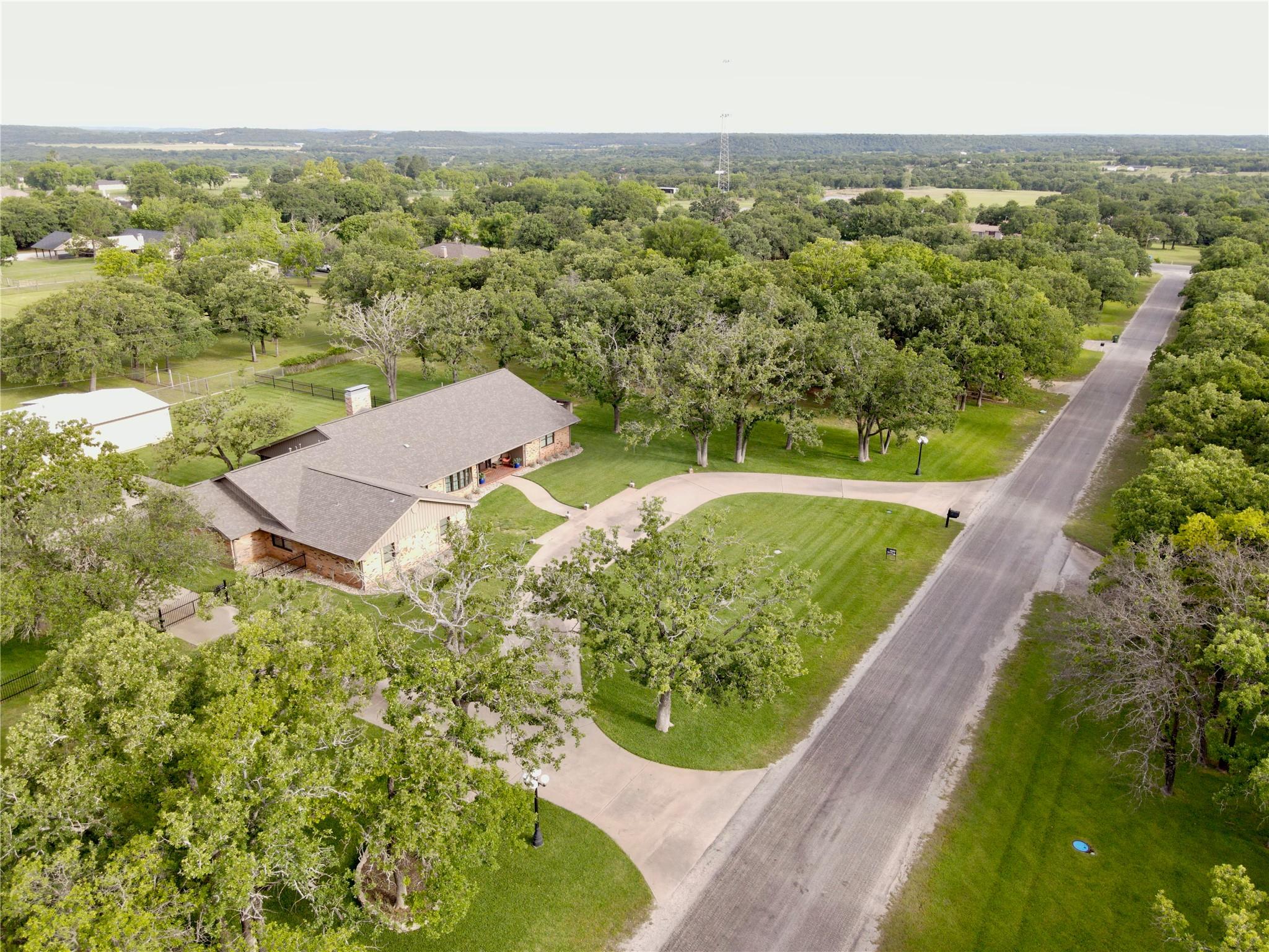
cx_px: 634
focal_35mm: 24
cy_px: 476
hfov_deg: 71.6
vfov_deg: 56.8
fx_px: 880
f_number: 2.8
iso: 200
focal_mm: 4.5
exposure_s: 1/13
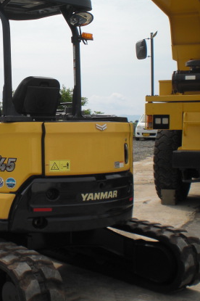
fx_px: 509
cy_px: 155
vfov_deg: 32.9
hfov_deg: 21.7
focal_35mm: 61
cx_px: 15
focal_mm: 6.3
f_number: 5.6
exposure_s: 1/500
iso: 64
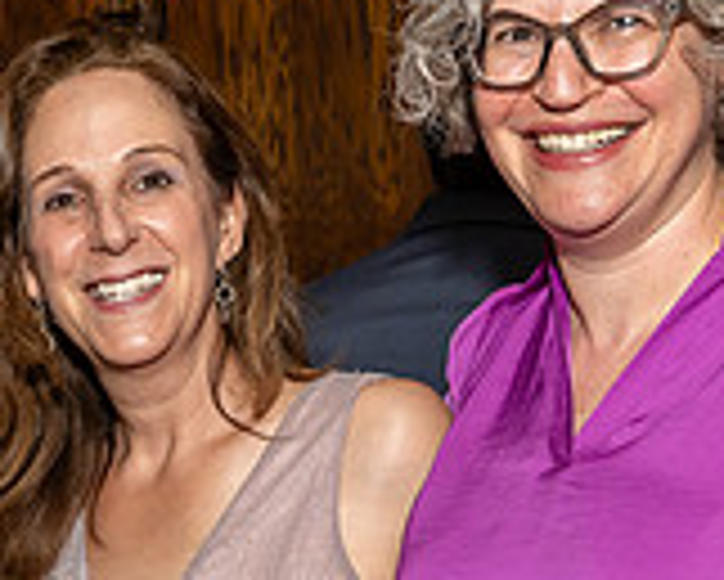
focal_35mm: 105
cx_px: -81
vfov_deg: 14.5
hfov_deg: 17.6
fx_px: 2251
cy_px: 565
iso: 500
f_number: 8
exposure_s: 1/250
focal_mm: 24.5
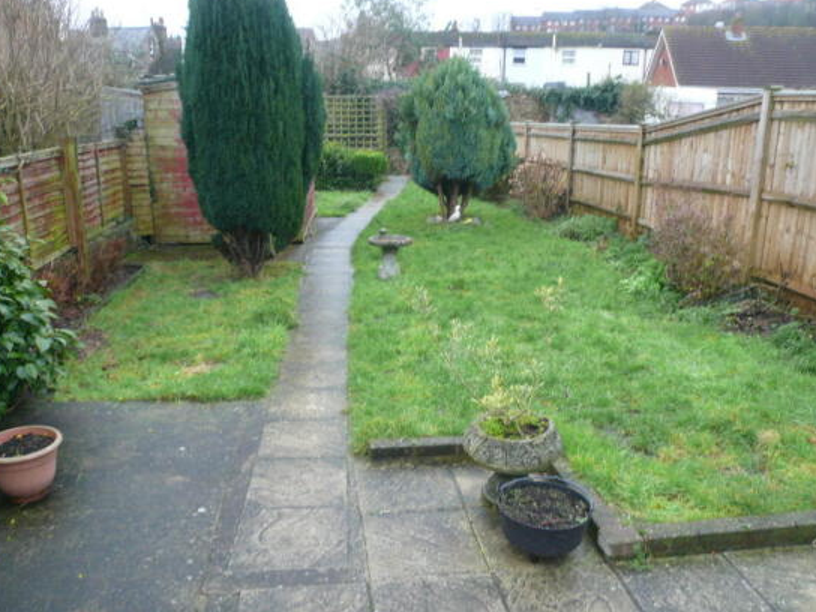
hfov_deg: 60.0
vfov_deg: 46.8
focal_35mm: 30
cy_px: 317
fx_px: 707
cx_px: 395
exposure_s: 1/30
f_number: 2.8
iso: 100
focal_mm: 4.6
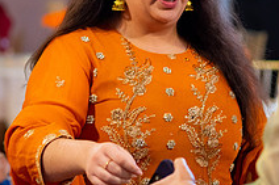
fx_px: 1804
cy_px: 68
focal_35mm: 233
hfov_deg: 8.8
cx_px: 174
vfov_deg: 5.9
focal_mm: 85
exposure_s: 1/160
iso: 1000
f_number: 2.8
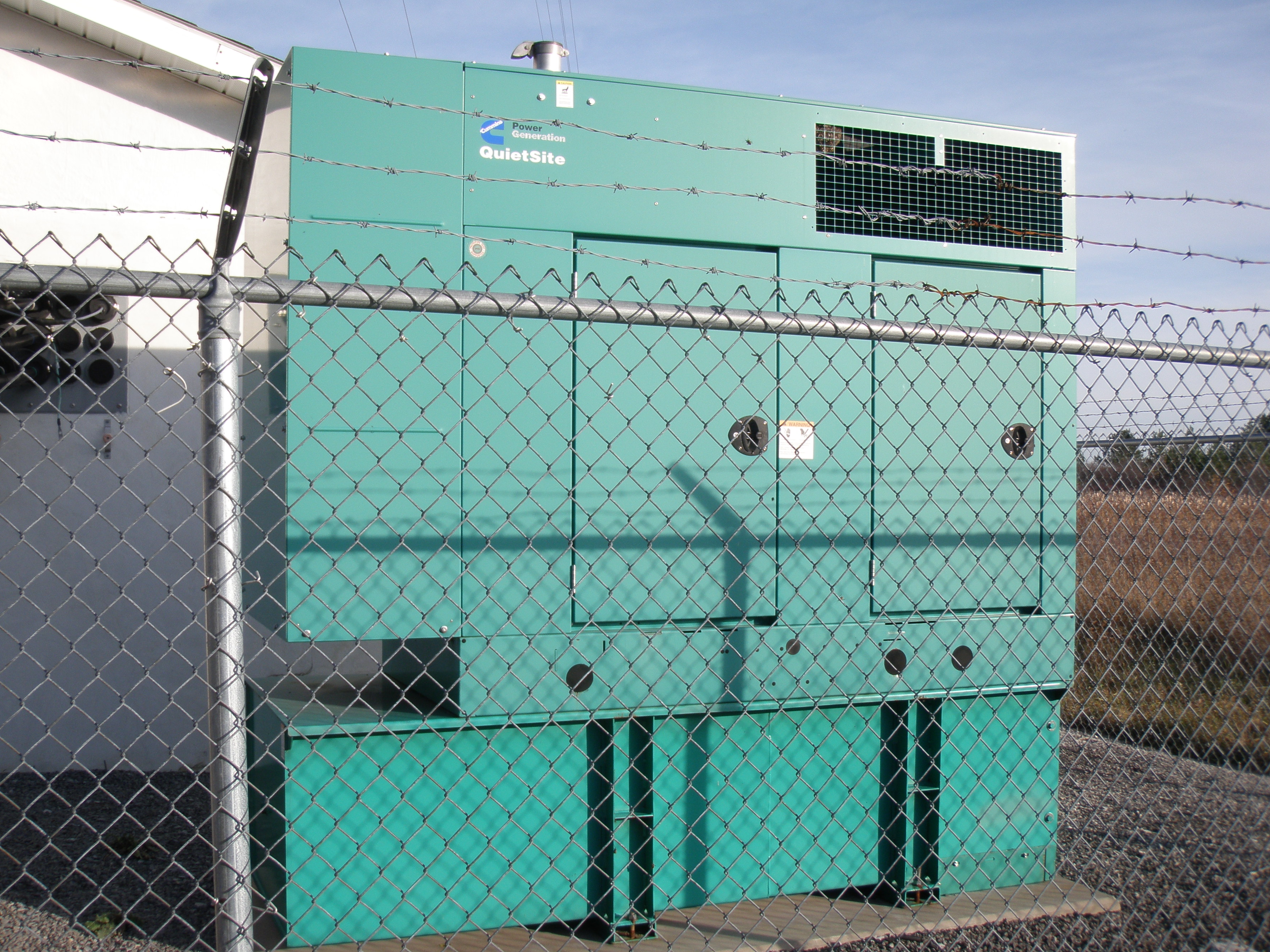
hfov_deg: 47.9
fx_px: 1431
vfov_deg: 36.8
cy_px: 480
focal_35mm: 39
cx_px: 631
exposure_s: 1/200
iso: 50
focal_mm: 6.7
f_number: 4.5
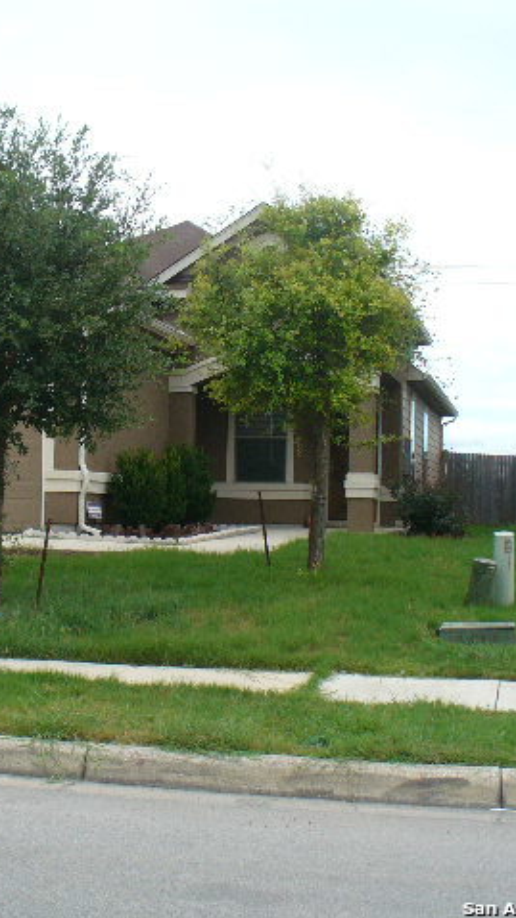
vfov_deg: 38.5
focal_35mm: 54
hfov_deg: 22.1
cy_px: 459
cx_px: 155
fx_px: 1313
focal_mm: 6.1
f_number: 2.8
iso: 80
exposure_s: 1/250
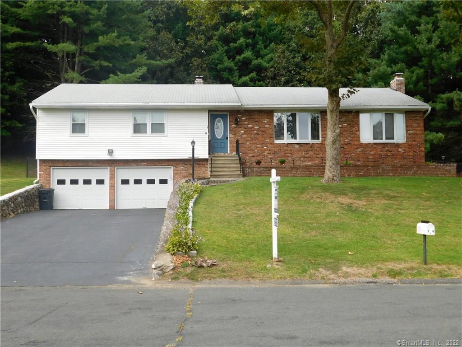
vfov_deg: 39.7
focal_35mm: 36
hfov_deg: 51.4
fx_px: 480
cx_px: 231
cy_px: 174
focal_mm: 6.3
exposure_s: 1/400
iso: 125
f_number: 3.5
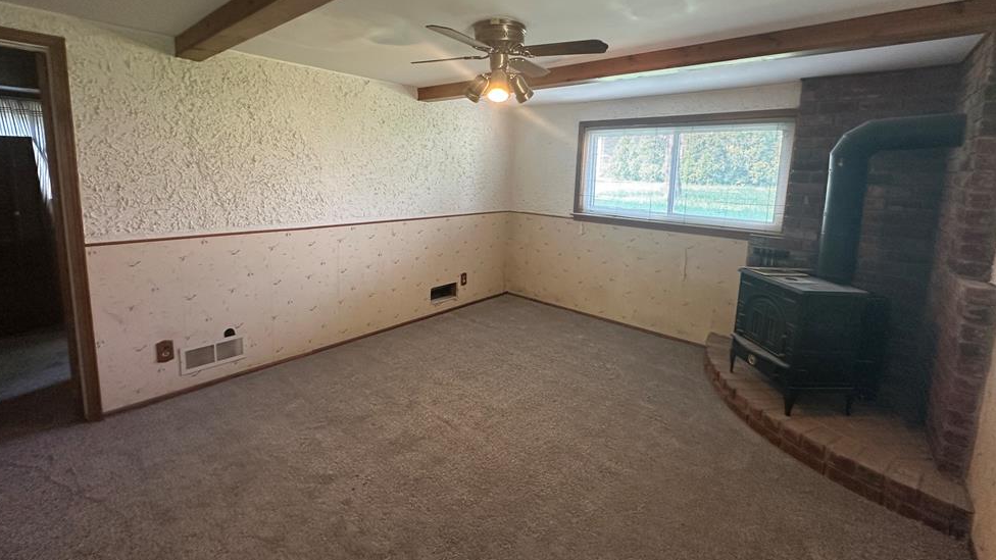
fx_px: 423
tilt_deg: -7.0
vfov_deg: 66.5
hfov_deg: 99.4
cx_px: 492
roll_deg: -2.0
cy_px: 224
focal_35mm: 16
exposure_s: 1/60
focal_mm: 2.22
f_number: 2.2
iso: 320
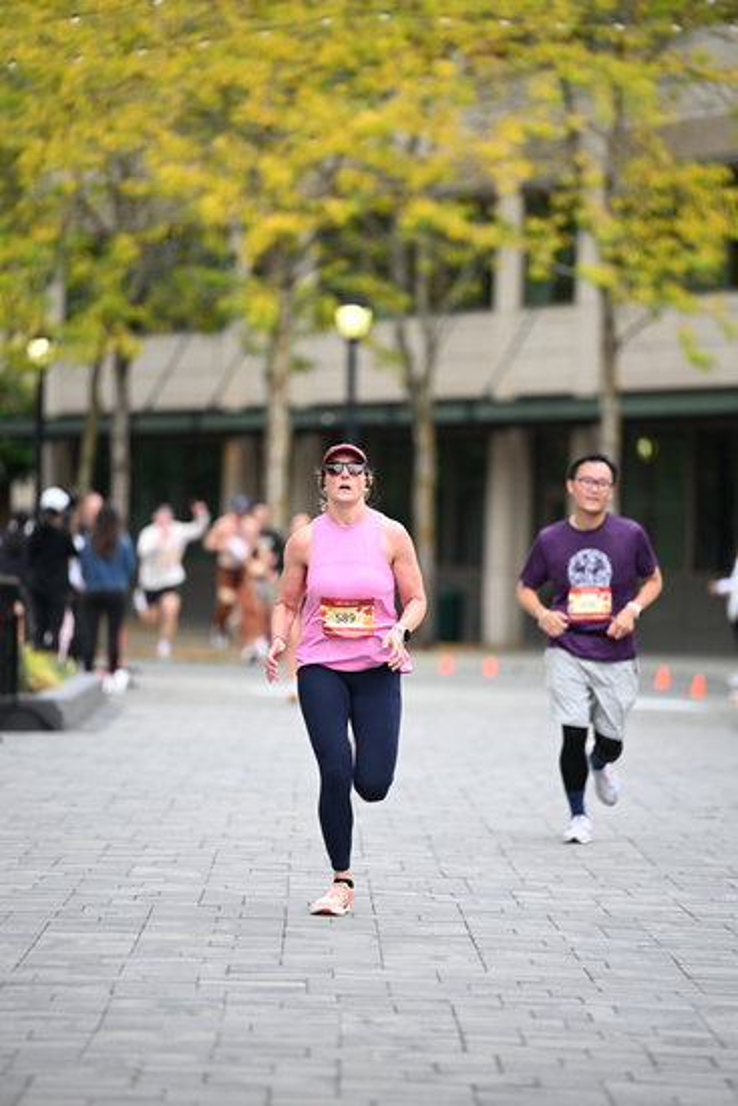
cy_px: 553
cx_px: 369
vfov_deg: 10.3
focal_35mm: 200
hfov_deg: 6.9
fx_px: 6146
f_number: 2.8
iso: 640
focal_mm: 200
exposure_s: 1/1600
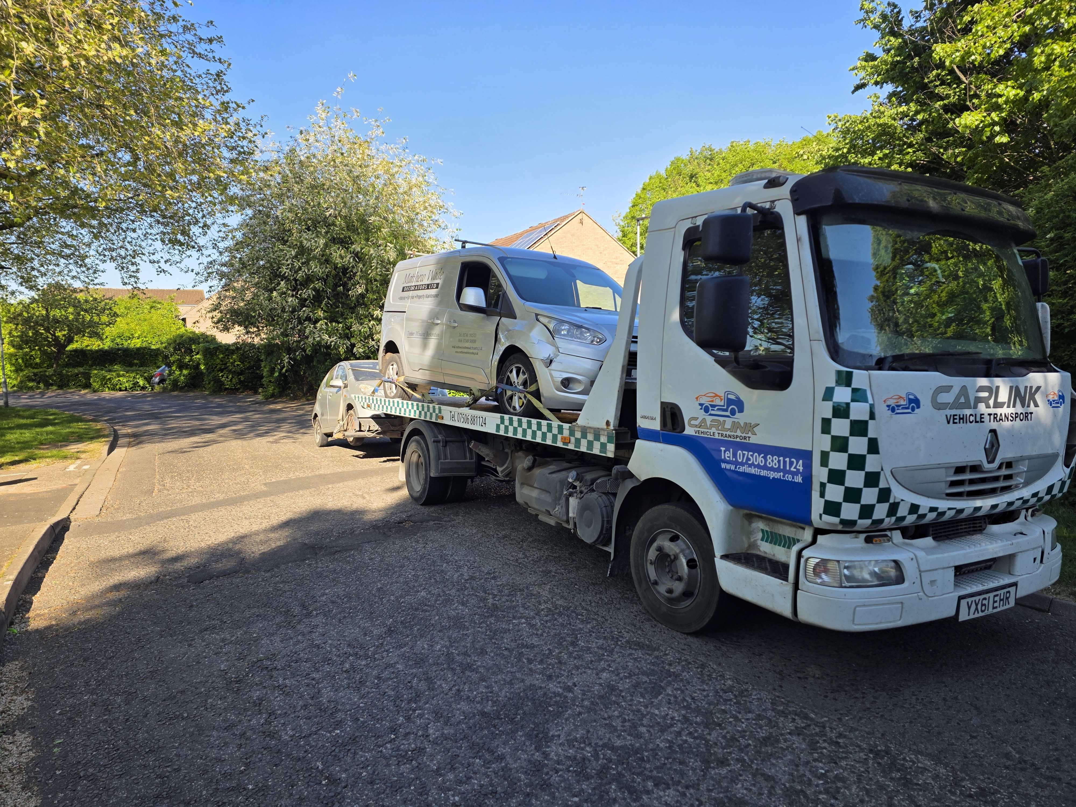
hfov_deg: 73.9
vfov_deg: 58.9
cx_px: 538
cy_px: 404
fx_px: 715
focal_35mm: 23
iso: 80
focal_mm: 6.3
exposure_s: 1/2476
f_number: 1.7
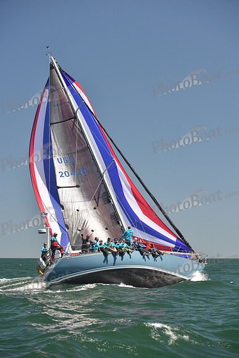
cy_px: 179
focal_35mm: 70
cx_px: 120
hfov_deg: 19.5
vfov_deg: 28.8
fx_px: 697
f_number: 4.5
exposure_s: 1/800
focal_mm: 70
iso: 250
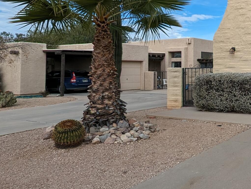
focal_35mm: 38
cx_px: 274
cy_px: 65
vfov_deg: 37.4
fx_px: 276
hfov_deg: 40.1
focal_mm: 1.95
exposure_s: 1/1451
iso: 46
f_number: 2.2
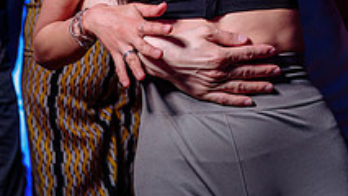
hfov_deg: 14.0
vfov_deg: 7.8
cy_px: -112
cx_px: 160
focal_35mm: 153
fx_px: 1412
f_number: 3.2
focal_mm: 50
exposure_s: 1/80
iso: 800
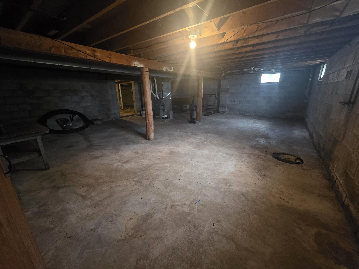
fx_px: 135
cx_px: 180
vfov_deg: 89.9
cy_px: 134
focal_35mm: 13
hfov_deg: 106.2
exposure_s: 1/60
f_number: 1.9
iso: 1000
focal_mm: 2.2
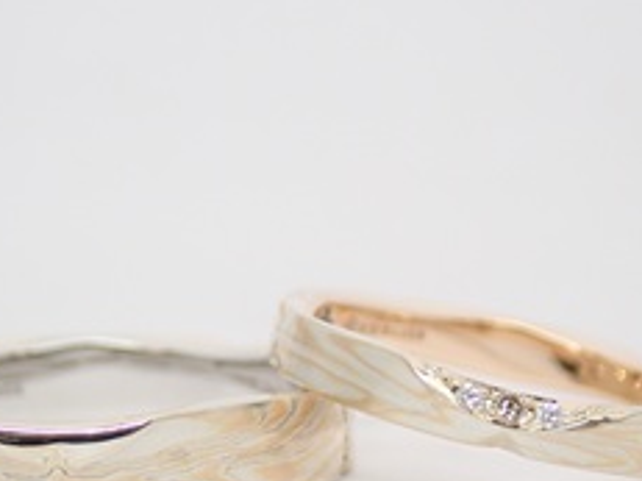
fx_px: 2781
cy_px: 407
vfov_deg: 9.8
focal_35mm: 150
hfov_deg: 13.2
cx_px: 272
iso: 200
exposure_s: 1/125
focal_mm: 13.65
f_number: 4.1
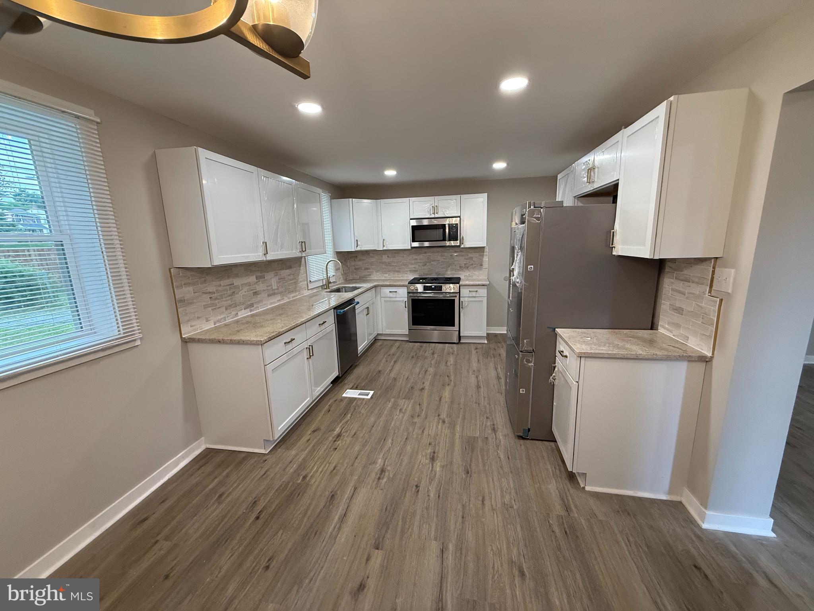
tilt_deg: -11.0
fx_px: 329
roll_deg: +1.8
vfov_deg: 85.7
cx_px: 407
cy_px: 306
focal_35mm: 14
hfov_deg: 102.1
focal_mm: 2.22
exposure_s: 1/120
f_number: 2.2
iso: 250
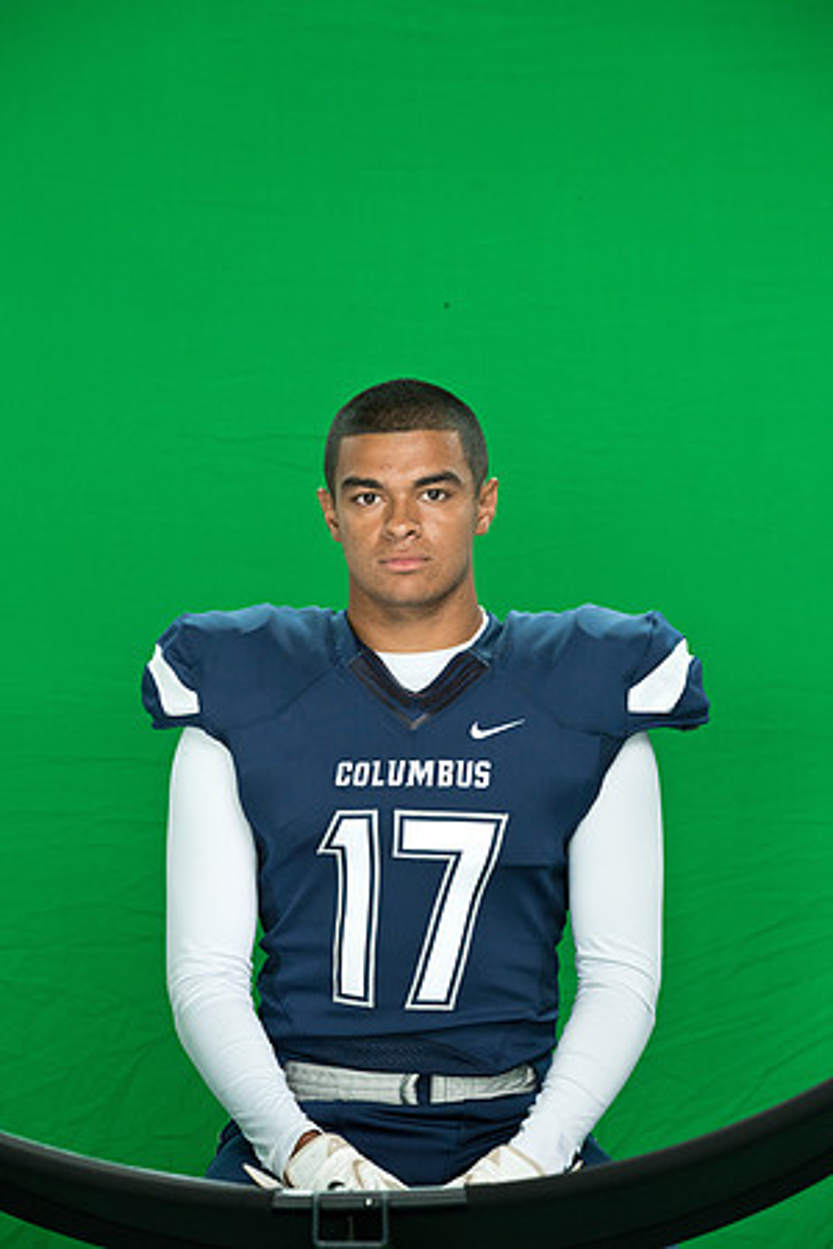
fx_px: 5206
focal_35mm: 150
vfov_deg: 13.7
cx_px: 416
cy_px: 624
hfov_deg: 9.1
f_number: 8
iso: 5000
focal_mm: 150
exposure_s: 1/100
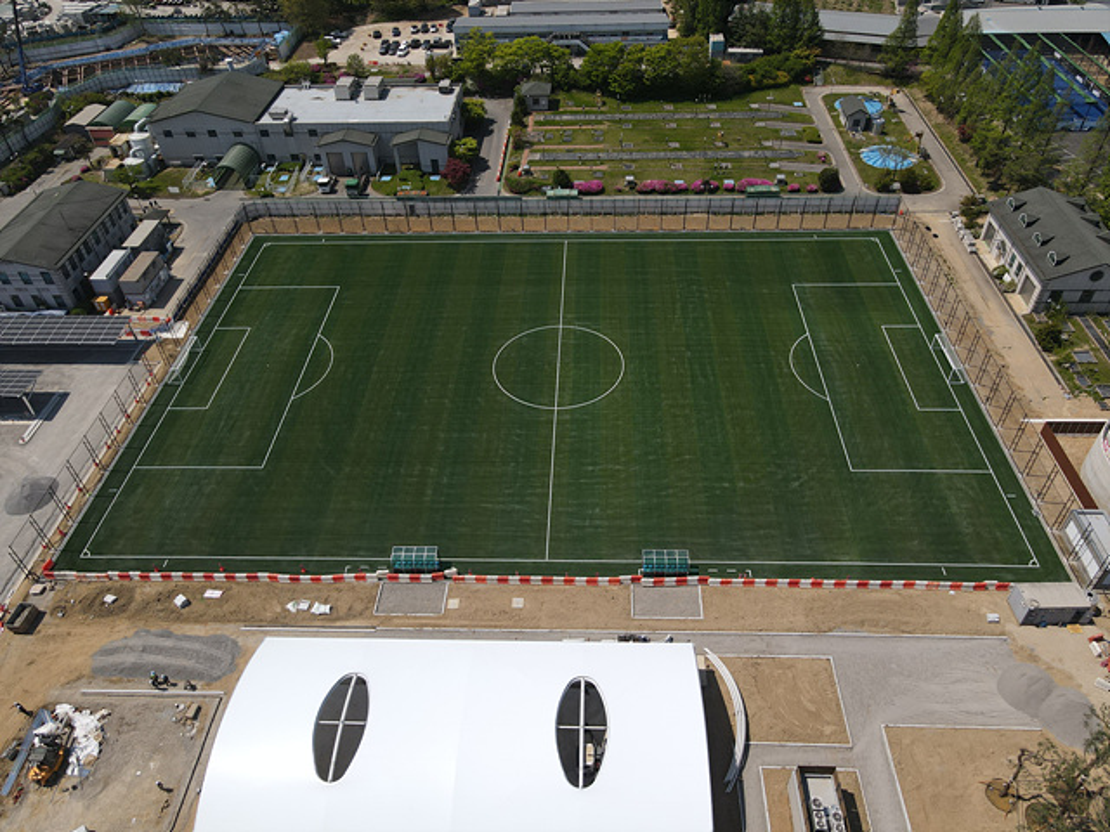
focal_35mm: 24
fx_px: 770
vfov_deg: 56.8
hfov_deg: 71.6
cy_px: 416
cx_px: 555
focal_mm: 4.5
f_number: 2.8
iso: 100
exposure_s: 1/1250
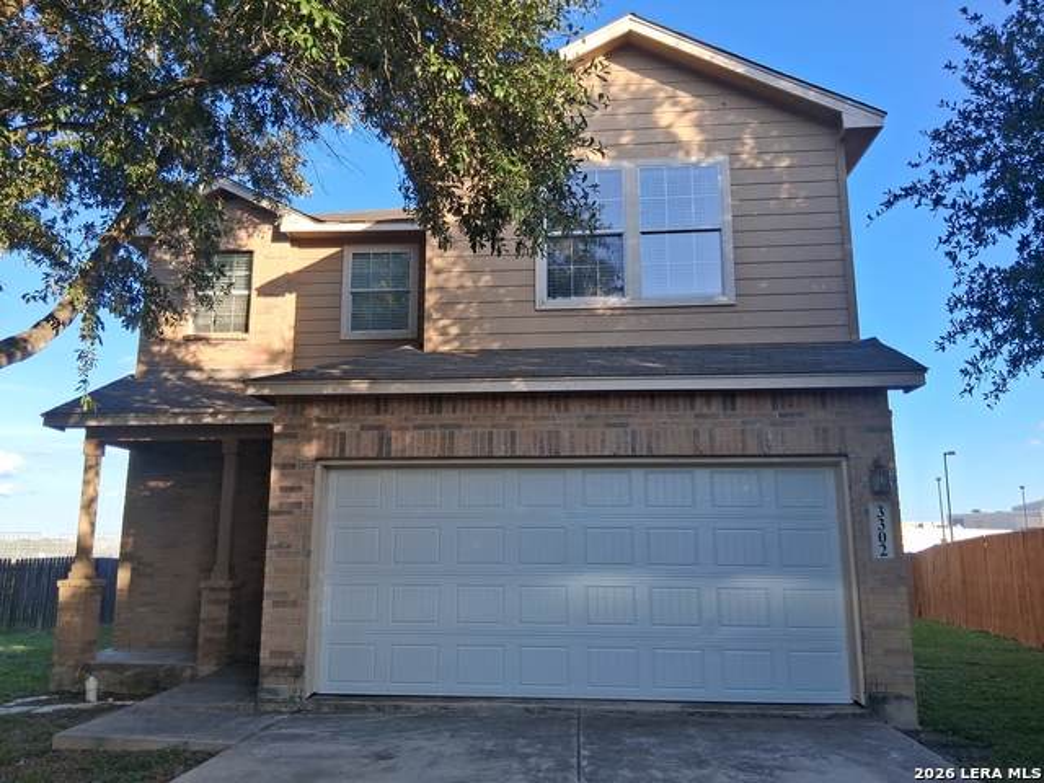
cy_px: 392
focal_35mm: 26
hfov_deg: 67.3
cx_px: 522
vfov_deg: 53.1
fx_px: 784
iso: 25
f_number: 1.8
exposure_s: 1/225
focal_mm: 3.98
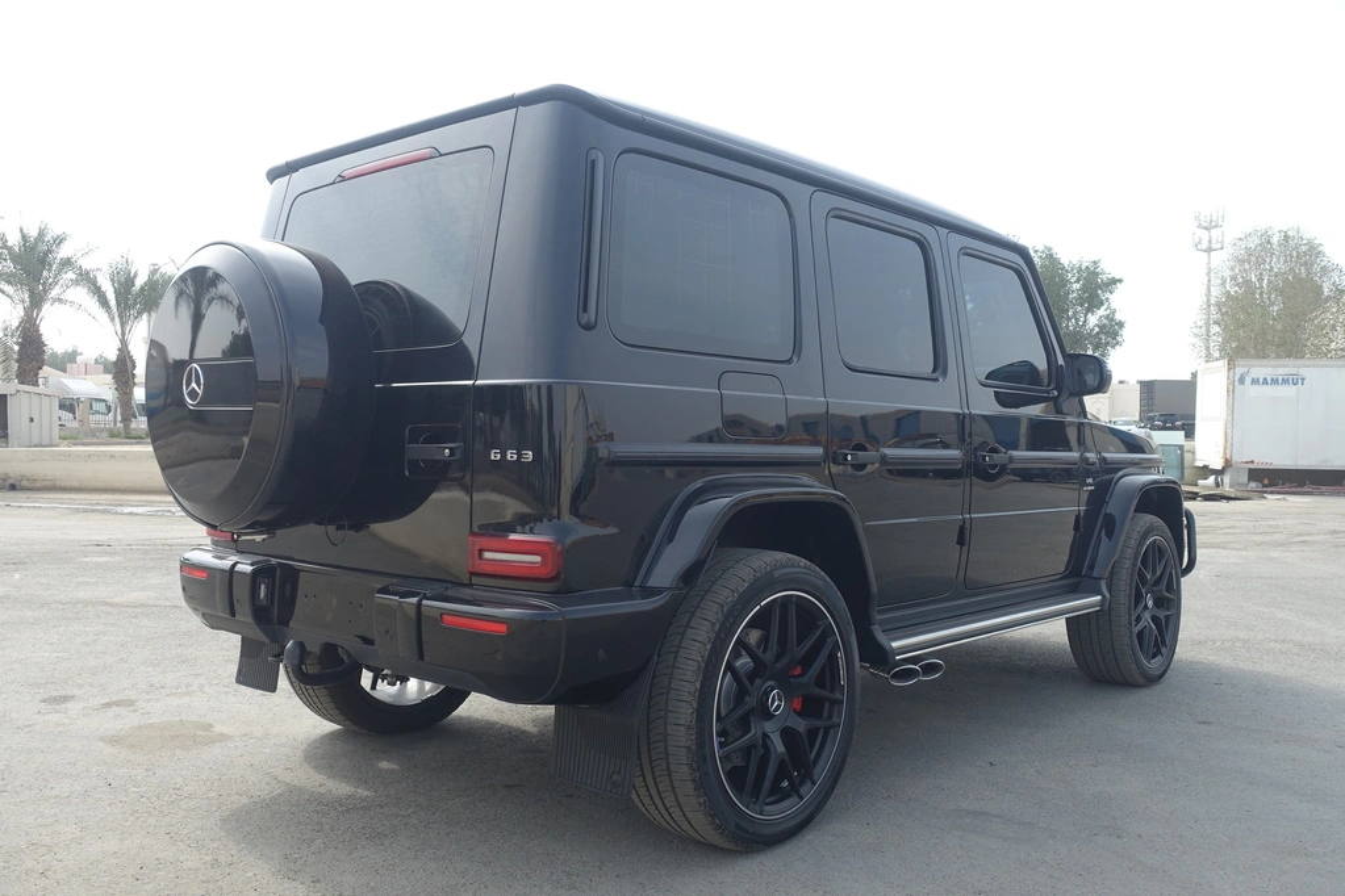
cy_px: 448
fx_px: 1121
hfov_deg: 61.9
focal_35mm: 30
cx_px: 672
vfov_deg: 43.6
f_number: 4
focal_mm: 10.89
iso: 125
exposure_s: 1/500
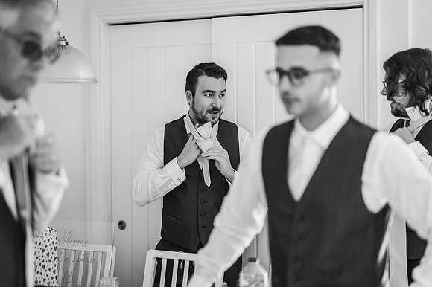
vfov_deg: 16.1
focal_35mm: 85
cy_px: 144
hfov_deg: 23.9
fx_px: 1019
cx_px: 216
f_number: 1.8
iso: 640
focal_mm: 85
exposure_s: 1/200
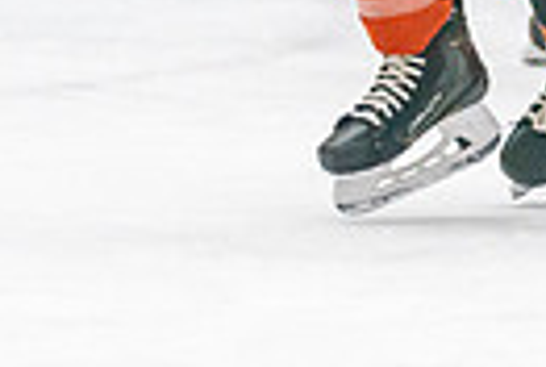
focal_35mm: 886
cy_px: -158
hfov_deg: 2.3
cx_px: 669
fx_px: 13468
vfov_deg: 1.6
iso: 3200
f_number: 2.8
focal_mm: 135
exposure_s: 1/1250
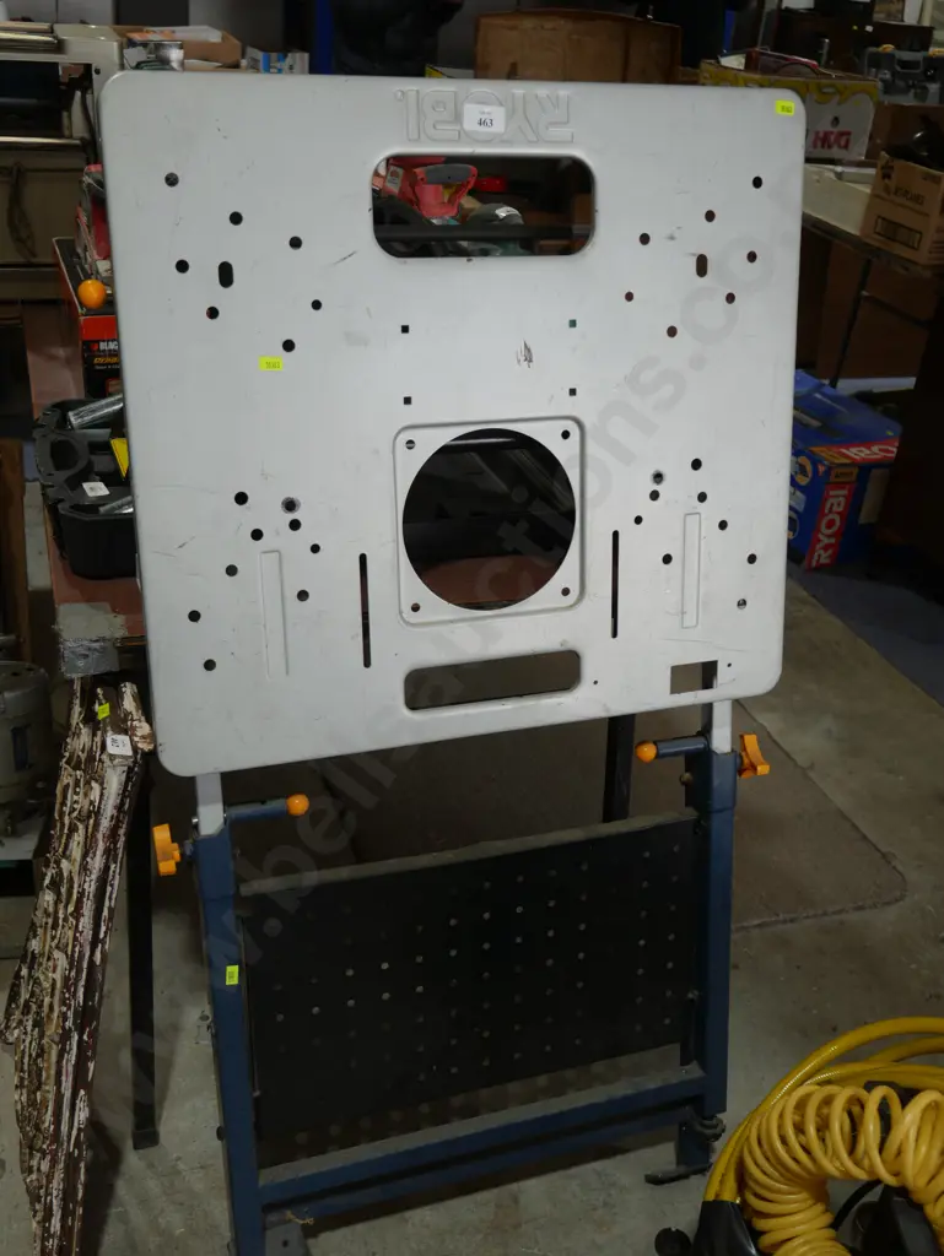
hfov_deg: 39.7
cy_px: 628
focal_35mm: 36
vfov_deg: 51.3
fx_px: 1308
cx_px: 472
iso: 200
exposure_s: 1/100
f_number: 4
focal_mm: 18
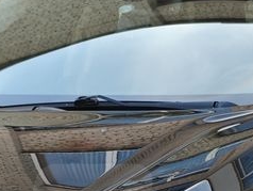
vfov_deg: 10.9
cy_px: 282
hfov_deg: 15.0
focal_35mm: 131
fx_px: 958
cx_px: 184
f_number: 1.59
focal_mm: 4.94
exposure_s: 1/552
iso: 50
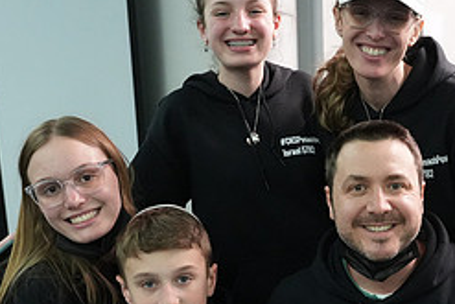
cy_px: 290
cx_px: 319
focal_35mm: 68
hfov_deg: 29.3
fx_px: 860
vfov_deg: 19.6
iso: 6400
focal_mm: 29
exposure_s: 1/80
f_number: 5.6
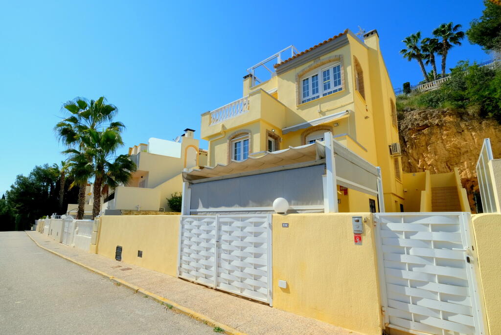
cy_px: 168
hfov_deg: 100.3
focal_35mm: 15
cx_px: 250
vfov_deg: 77.5
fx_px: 209
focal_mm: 10
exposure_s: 1/125
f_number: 20
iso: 200
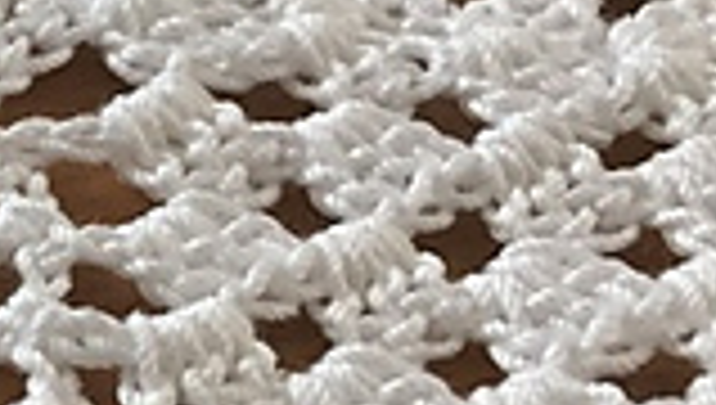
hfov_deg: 15.4
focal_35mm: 127
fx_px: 2415
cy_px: 261
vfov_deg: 9.6
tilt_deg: -45.8
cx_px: -410
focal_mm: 4.15
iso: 125
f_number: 2.2
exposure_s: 1/30
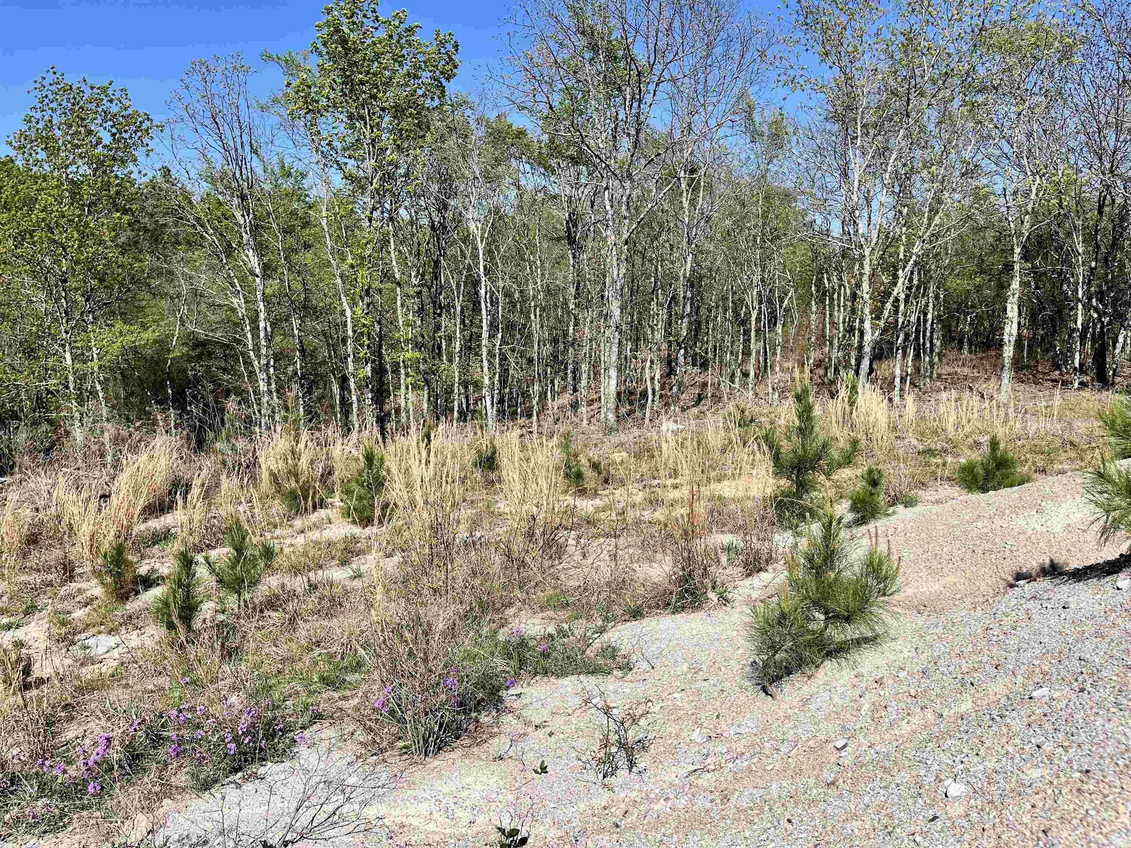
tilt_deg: -6.2
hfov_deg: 67.3
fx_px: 849
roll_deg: -1.5
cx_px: 566
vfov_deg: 53.1
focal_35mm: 26
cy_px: 424
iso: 50
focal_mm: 5.1
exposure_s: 1/4310
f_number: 1.6
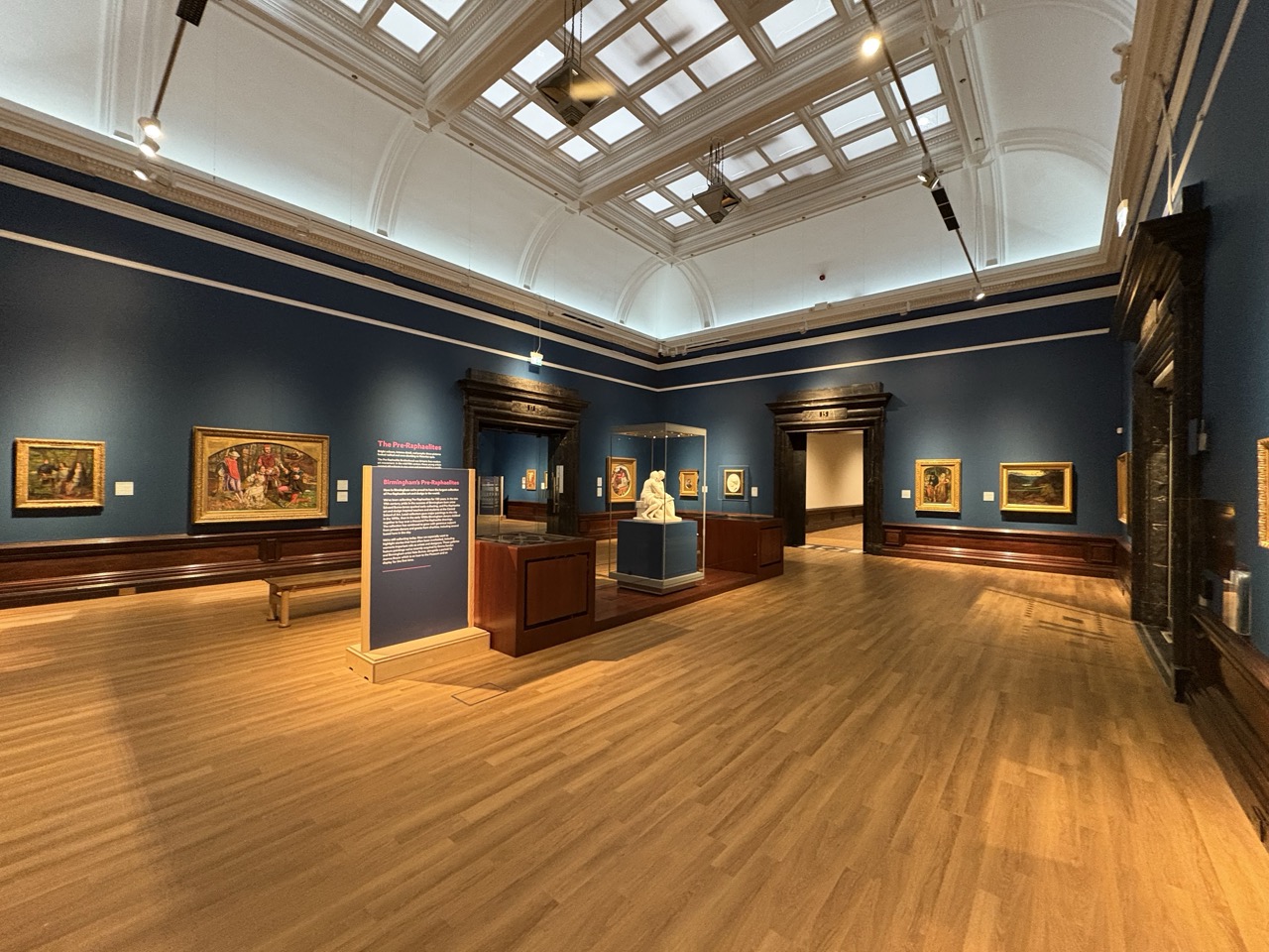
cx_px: 634
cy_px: 476
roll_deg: -1.3
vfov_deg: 85.7
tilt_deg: +1.7
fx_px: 513
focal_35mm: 14
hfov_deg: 102.1
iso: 640
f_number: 2.2
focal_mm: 2.22
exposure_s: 1/50
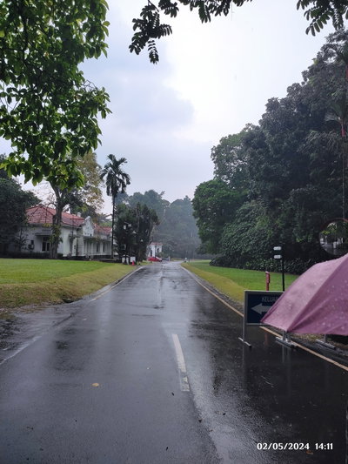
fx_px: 348
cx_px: 174
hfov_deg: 53.1
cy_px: 232
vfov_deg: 67.3
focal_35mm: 26
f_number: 1.79
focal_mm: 4.74
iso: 100
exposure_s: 1/517
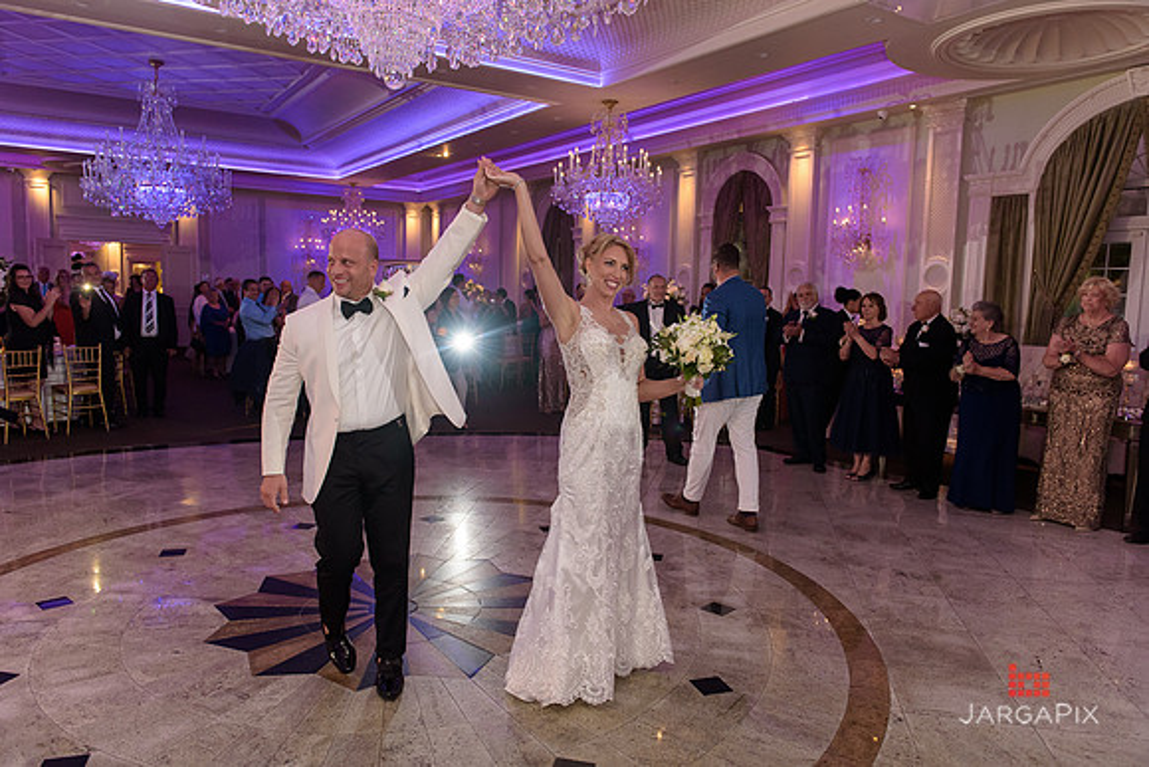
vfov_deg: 49.6
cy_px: 384
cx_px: 574
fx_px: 830
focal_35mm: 26
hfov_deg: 69.4
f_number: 3.2
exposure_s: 1/125
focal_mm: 26
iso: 1600
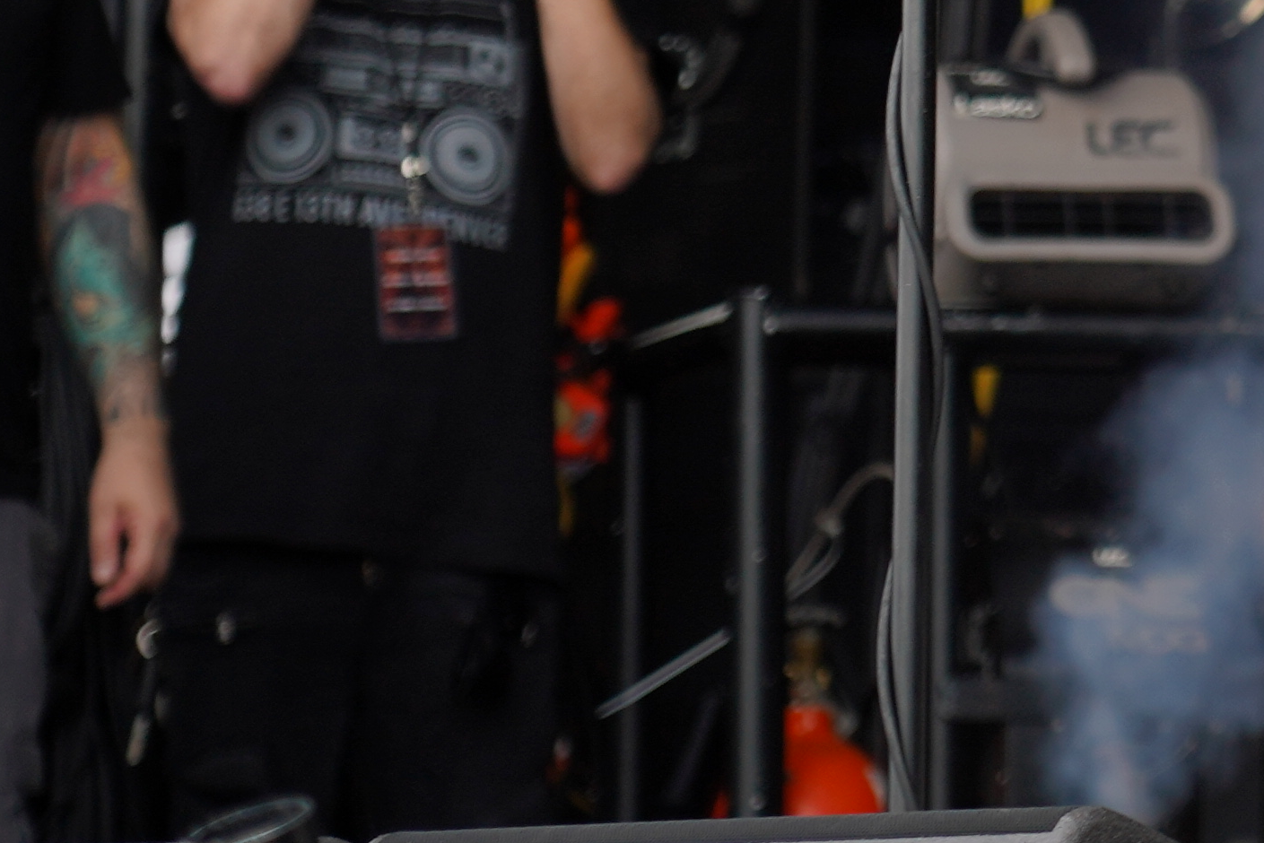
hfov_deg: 4.6
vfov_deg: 3.1
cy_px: -583
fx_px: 15697
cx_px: 2050
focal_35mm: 447
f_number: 4.5
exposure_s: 1/160
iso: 100
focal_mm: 105
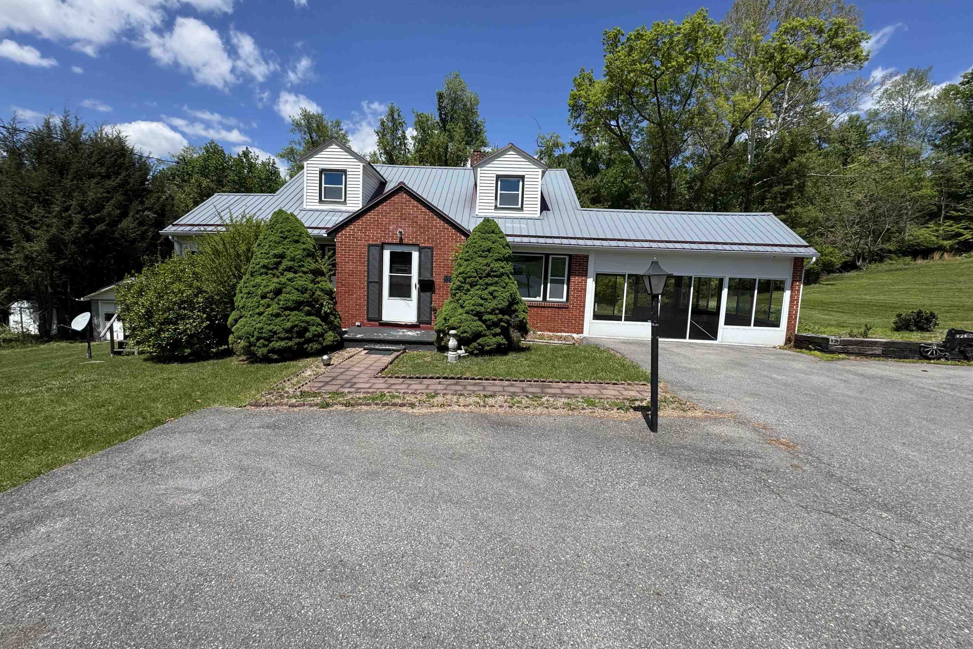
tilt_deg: -8.1
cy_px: 316
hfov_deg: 100.4
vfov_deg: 77.3
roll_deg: -2.7
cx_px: 474
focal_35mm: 15
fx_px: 405
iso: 40
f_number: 2.2
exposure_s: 1/1976
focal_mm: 2.22
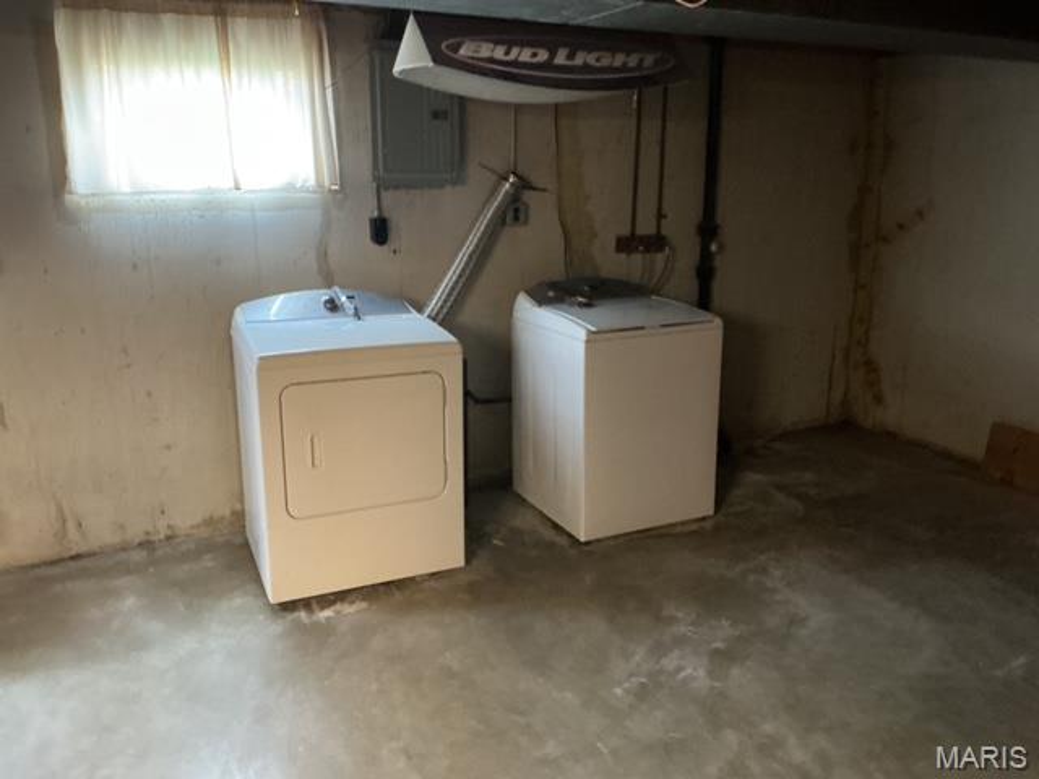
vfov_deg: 48.2
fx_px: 870
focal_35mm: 29
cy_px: 390
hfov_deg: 61.7
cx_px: 520
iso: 500
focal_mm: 3
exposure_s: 1/30
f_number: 1.8
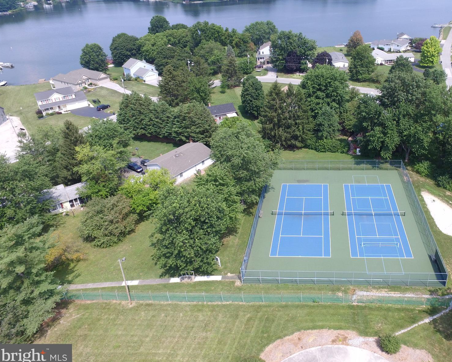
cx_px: 308
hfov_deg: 62.2
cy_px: 134
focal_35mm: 27
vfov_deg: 52.6
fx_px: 361
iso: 100
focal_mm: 3.61
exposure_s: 1/574
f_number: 2.8
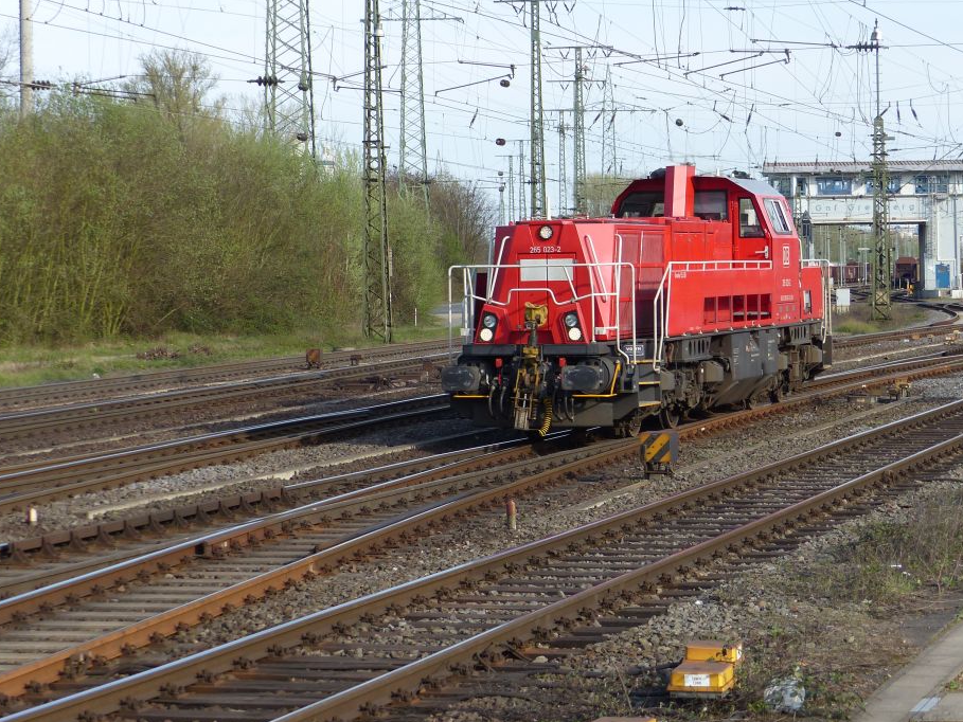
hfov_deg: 19.1
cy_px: 287
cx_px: 569
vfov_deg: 14.4
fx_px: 2866
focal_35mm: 103
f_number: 3.2
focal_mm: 14
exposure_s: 1/640
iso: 100
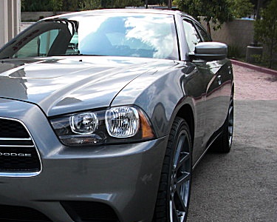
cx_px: 41
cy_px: 155
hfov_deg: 30.4
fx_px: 492
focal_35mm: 60
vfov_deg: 25.2
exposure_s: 1/400
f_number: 2.8
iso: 50
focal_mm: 6.3
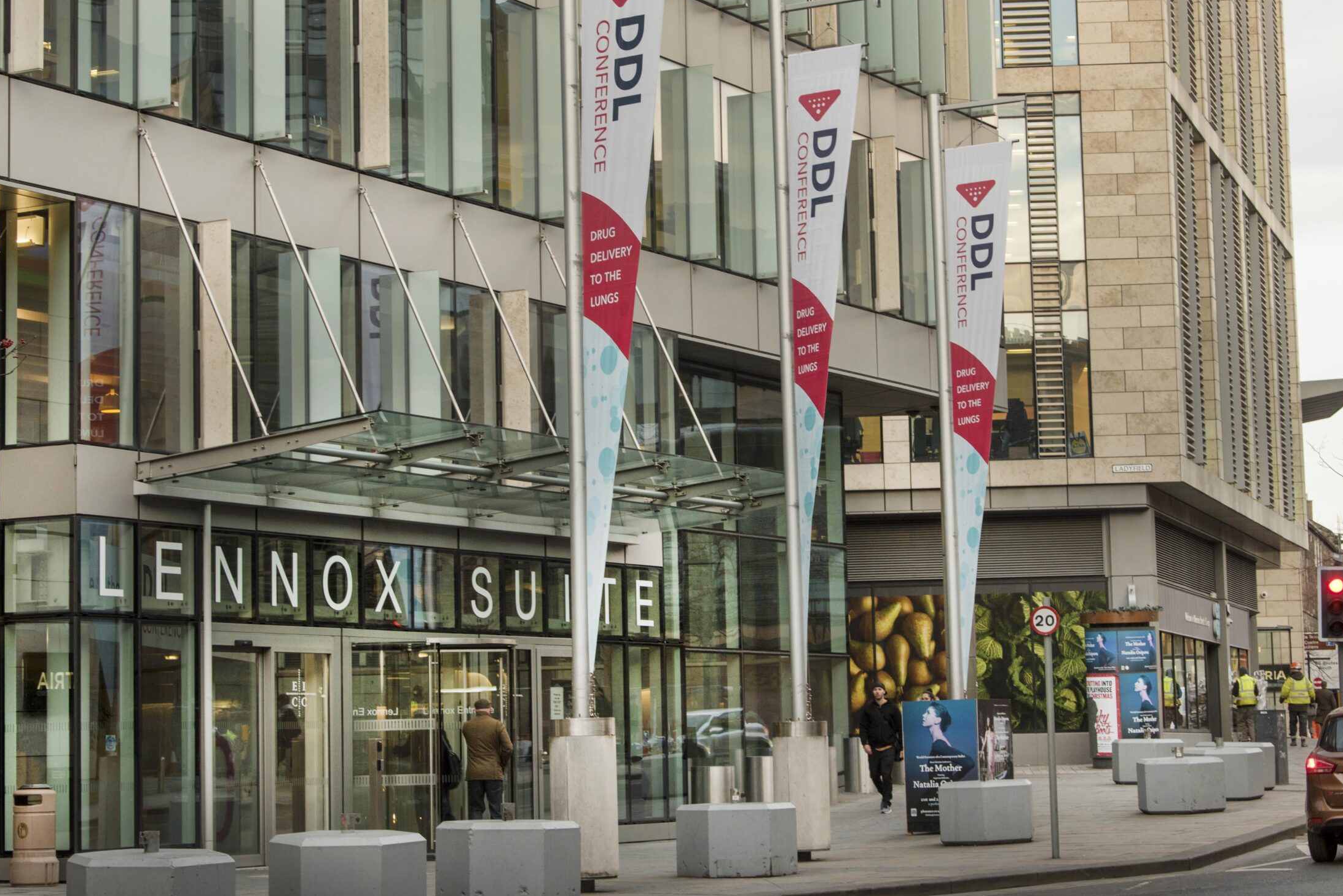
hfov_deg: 24.8
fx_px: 3060
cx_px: 693
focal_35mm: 82
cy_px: 372
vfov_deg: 16.7
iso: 800
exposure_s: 1/60
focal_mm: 70
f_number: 9
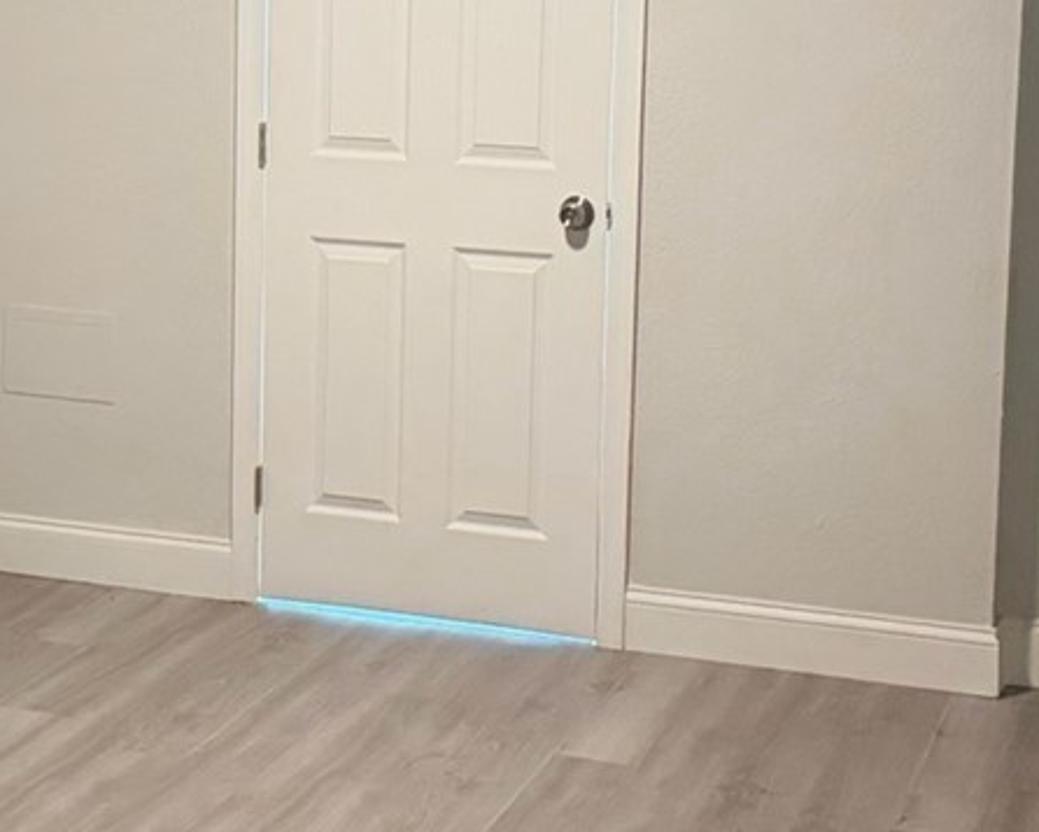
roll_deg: -0.1
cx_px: 198
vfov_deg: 18.2
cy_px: 198
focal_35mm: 84
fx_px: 2584
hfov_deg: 22.4
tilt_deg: -7.8
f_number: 1.78
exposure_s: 1/60
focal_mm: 6.76
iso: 800
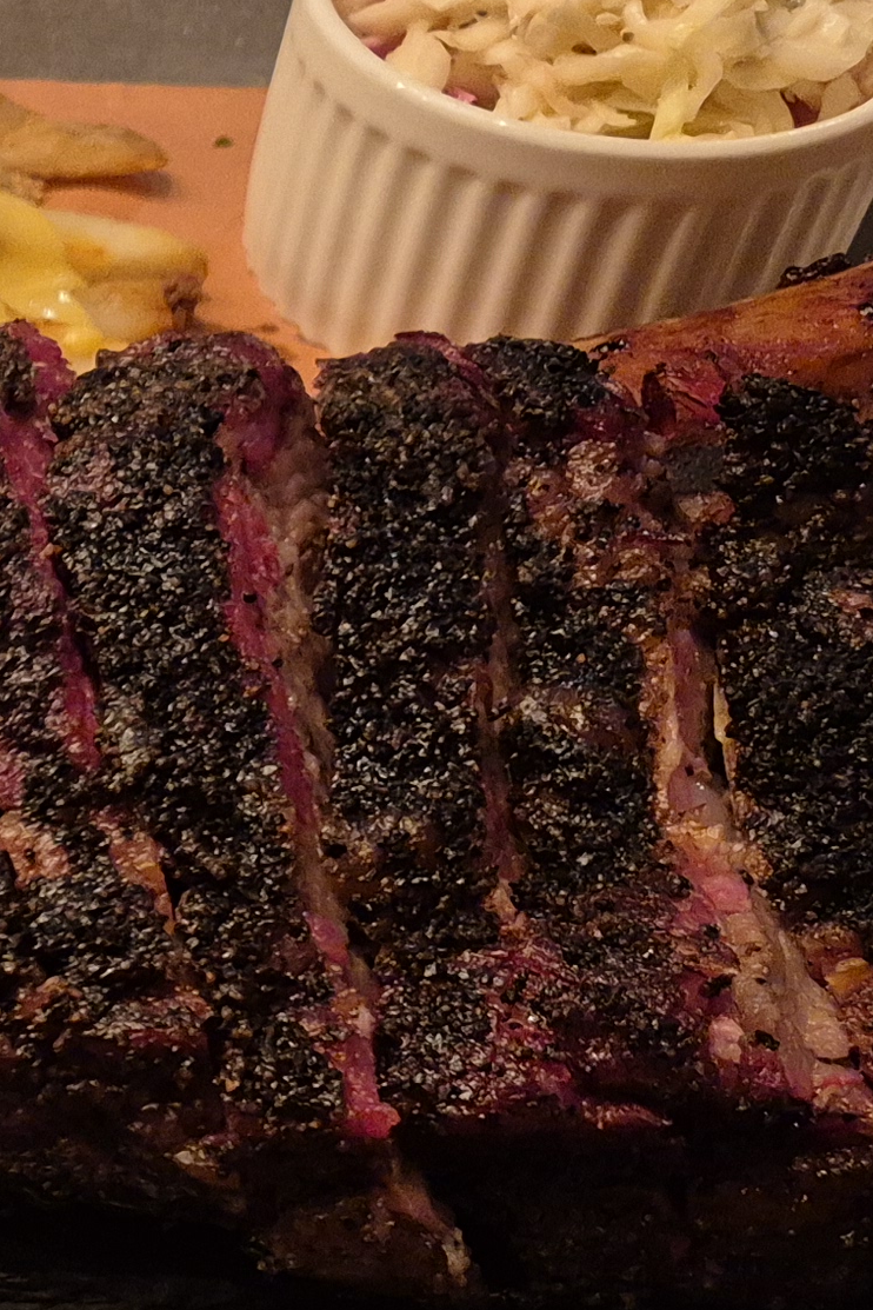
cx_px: -906
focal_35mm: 86
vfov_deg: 23.0
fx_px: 3128
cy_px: 1199
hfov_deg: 13.5
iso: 640
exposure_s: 1/60
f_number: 1.8
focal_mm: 5.4
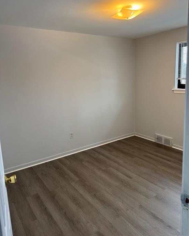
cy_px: 109
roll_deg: +3.2
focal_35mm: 26
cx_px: 97
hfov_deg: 54.9
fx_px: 182
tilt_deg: -10.1
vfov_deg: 65.9
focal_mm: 6.76
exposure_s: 1/60
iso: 125
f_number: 1.78
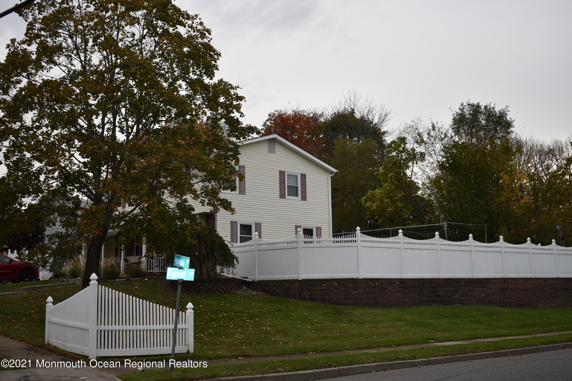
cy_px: 190
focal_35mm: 42
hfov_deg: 46.4
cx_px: 286
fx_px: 667
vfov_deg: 31.9
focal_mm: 28
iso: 100
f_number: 5
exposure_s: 1/200
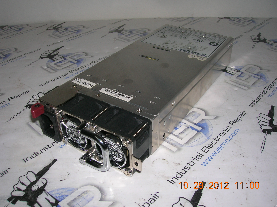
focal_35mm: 34
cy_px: 104
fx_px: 272
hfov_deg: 54.0
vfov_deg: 41.7
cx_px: 138
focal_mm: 5.7
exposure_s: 1/60.1
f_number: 4.9
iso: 50
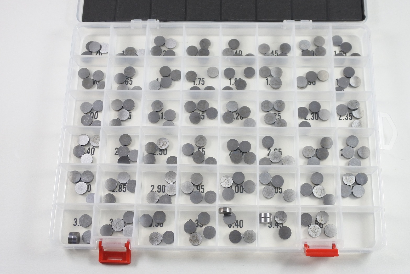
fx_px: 387
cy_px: 137
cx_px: 205
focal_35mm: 34
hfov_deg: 55.8
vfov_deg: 38.9
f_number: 3.8
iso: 560
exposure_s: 1/125
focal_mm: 12.6
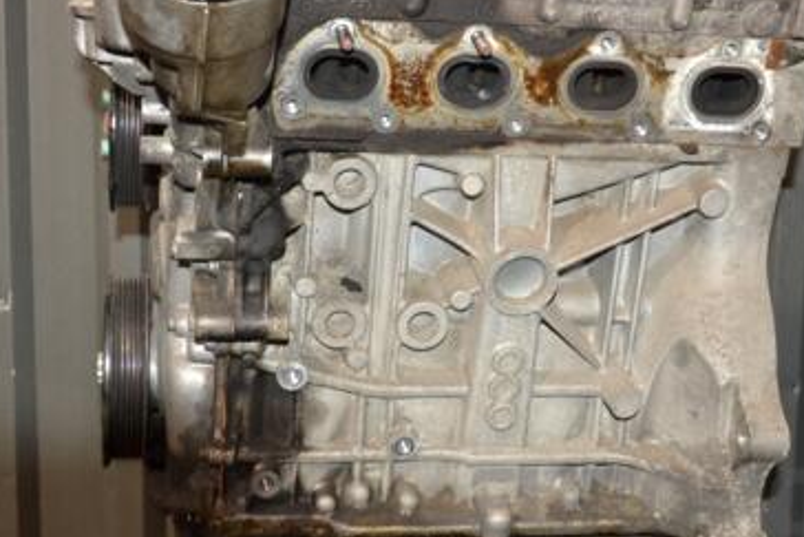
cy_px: 208
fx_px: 1381
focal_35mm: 62
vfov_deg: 22.0
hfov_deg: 32.4
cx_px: 431
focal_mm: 25
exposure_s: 1/60
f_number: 5
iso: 800
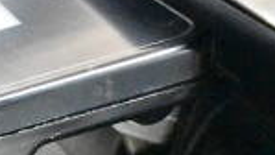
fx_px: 941
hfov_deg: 15.2
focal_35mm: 129
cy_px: 309
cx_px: -157
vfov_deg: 8.9
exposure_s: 1/30
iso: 20000
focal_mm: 20
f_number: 3.5
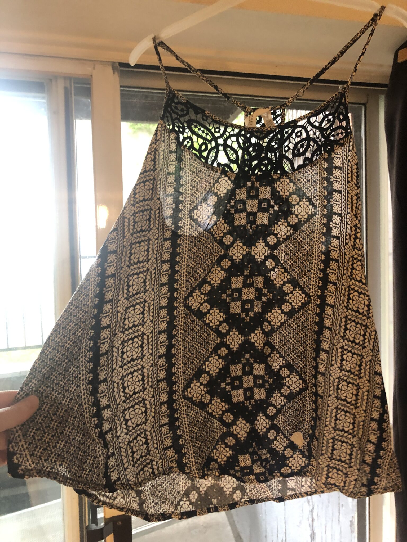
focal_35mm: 28
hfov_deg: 49.7
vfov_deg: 63.4
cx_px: 204
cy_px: 271
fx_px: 439
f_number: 1.8
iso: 100
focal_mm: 3.99
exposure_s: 1/9
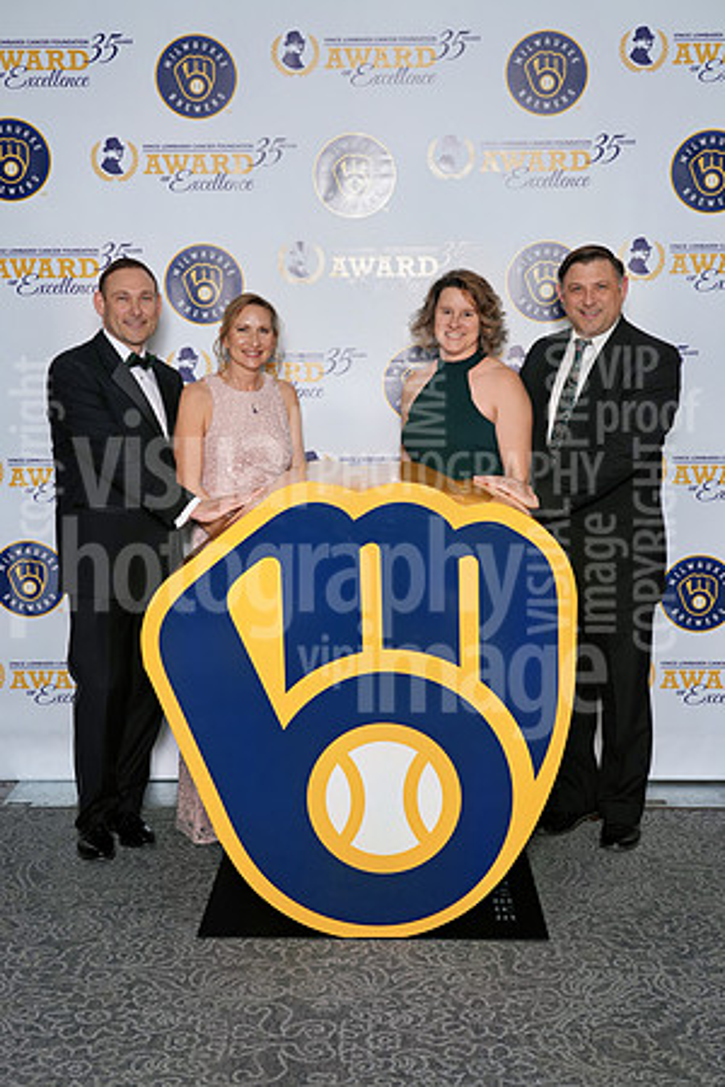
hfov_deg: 31.2
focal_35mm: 43
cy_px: 544
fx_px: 1299
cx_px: 362
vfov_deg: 45.4
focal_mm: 43
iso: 400
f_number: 8
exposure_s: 1/125
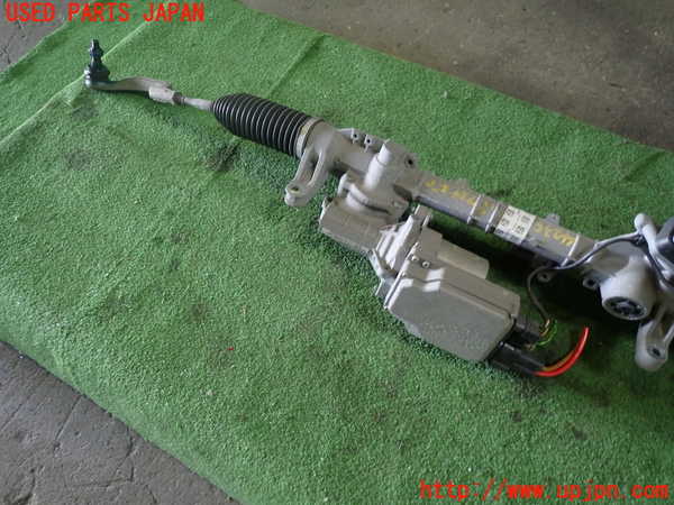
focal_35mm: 25
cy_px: 252
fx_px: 487
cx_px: 337
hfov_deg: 69.4
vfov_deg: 54.9
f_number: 2
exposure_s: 1/30
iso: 200
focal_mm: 4.5
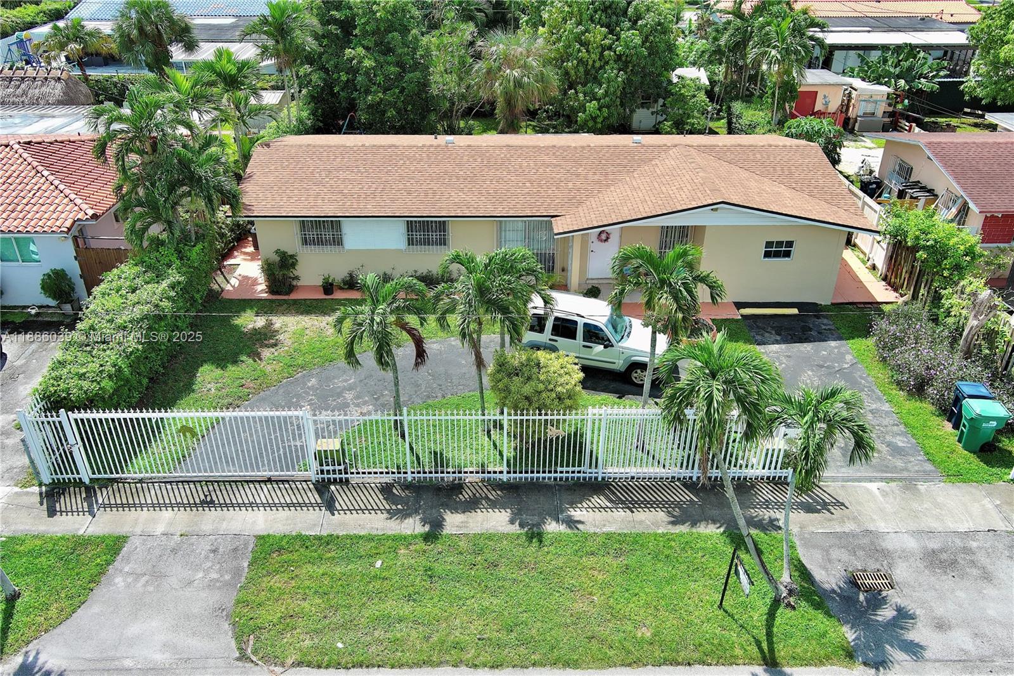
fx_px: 817
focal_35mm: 29
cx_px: 507
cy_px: 338
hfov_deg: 63.7
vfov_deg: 44.9
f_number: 2.8
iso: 100
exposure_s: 1/891
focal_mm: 10.57
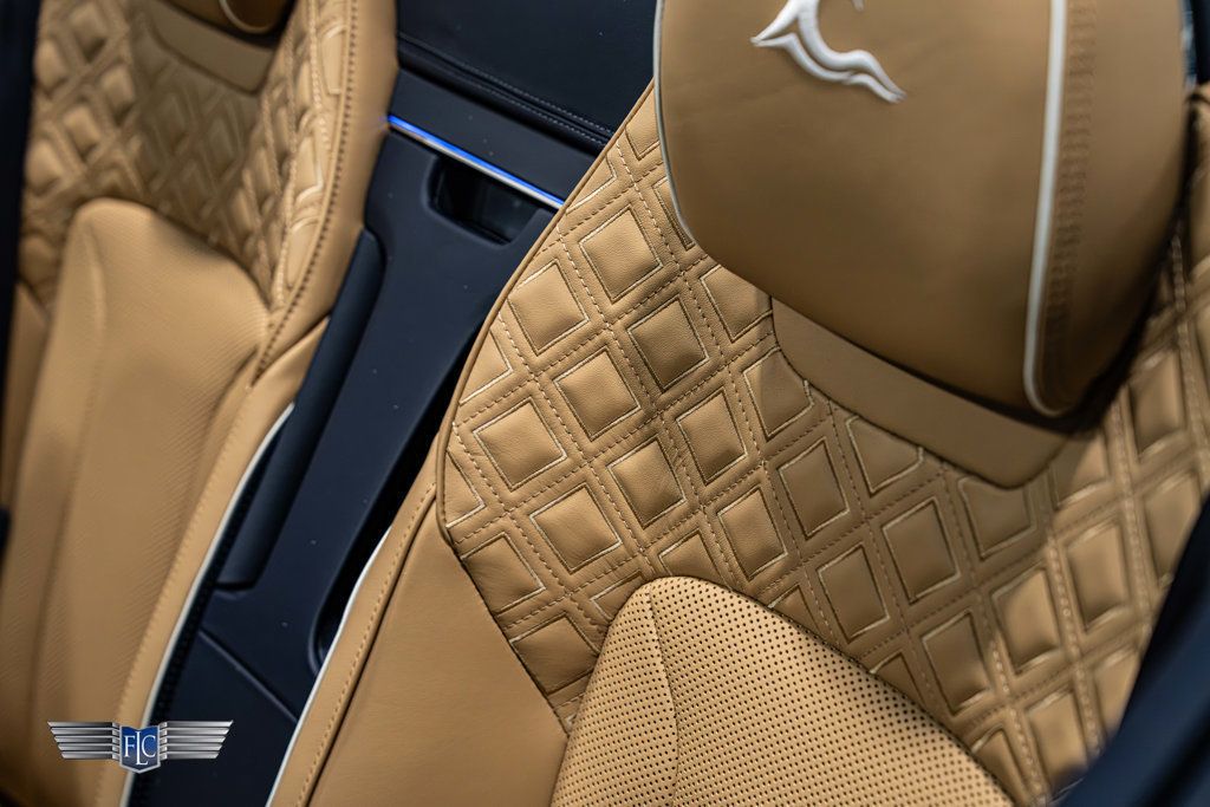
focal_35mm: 70
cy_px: 404
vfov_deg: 19.5
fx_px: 2353
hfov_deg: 28.8
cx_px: 605
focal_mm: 70
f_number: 4.5
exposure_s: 1/50
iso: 1600
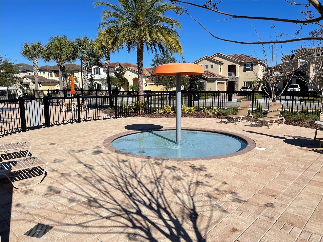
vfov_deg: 53.1
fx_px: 243
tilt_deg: -8.9
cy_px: 121
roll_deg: +0.2
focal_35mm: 26
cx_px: 162
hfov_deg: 67.3
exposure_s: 1/6250
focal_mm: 5.1
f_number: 1.6
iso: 32
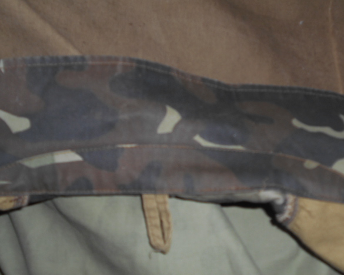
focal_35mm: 47
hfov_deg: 39.5
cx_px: 169
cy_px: 139
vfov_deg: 32.1
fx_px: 479
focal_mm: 7.7
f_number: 4.2
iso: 80
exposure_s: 1/30
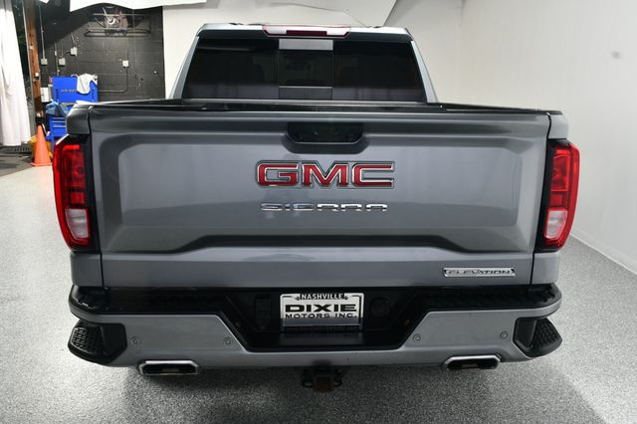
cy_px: 212
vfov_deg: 39.9
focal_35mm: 33
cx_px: 318
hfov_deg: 57.2
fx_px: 584
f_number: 10
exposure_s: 1/160
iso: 100
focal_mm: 22
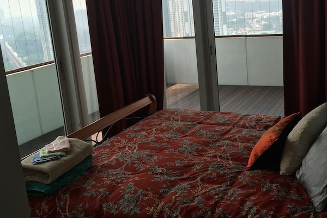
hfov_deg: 46.8
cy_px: 84
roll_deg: +2.0
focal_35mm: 41
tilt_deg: -13.5
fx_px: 372
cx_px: 212
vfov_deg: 32.5
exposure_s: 1/648
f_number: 2.2
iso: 32
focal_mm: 4.15
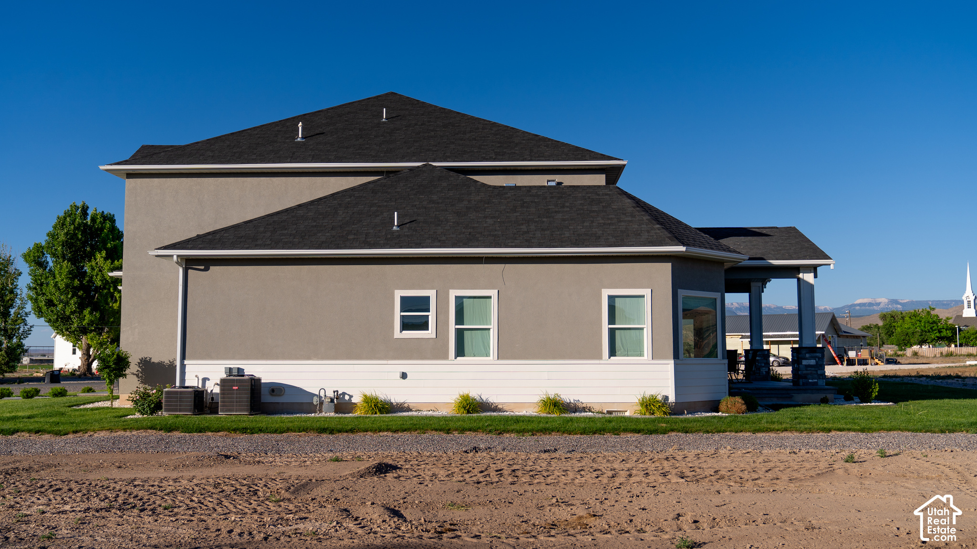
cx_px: 488
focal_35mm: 35
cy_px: 274
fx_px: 895
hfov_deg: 57.2
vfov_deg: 34.1
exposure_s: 1/1600
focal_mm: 33
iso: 100
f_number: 3.5
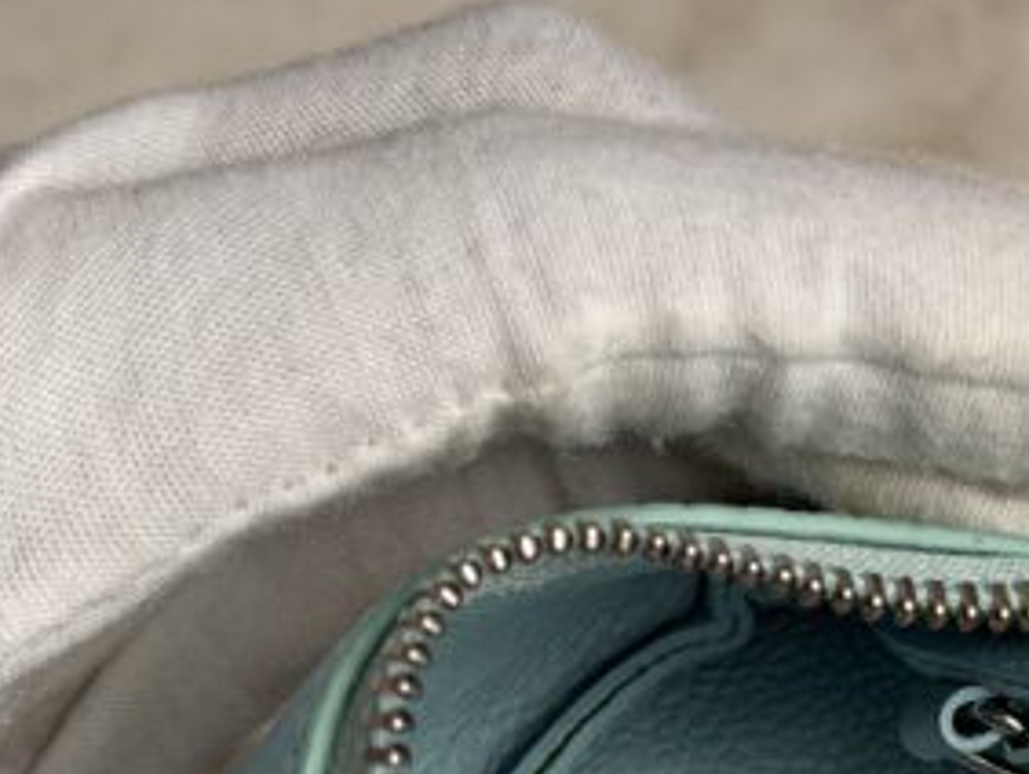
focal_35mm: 136
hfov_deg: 14.5
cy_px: 982
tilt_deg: -59.5
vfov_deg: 10.7
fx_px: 4046
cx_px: 704
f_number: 1.78
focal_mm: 6.76
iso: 50
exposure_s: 1/192
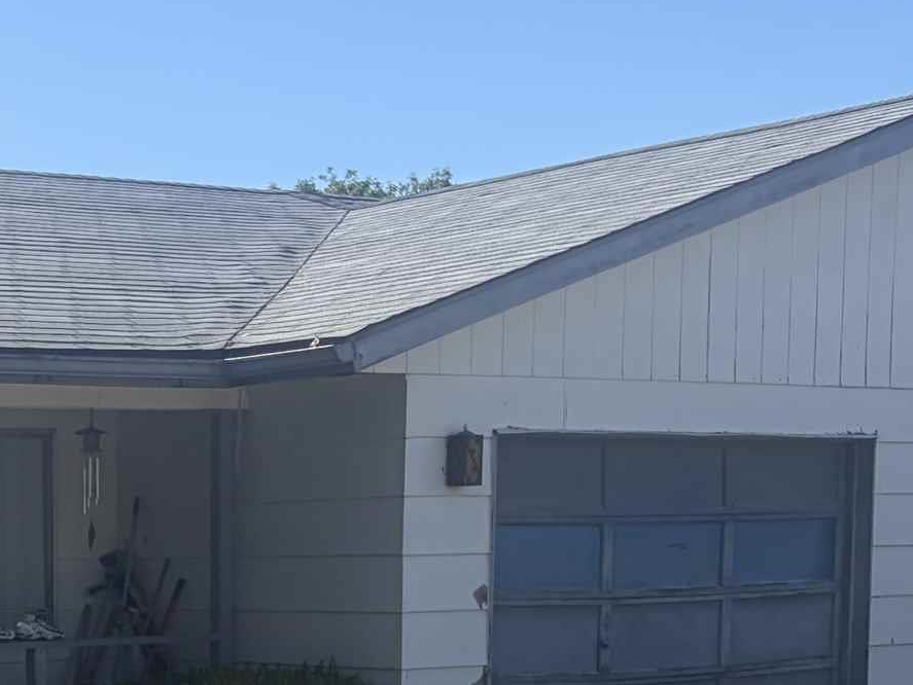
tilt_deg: -5.3
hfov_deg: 20.9
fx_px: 2375
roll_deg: +1.1
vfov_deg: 15.8
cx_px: -50
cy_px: 819
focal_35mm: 90
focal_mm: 5.96
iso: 50
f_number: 1.6
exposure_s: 1/2208
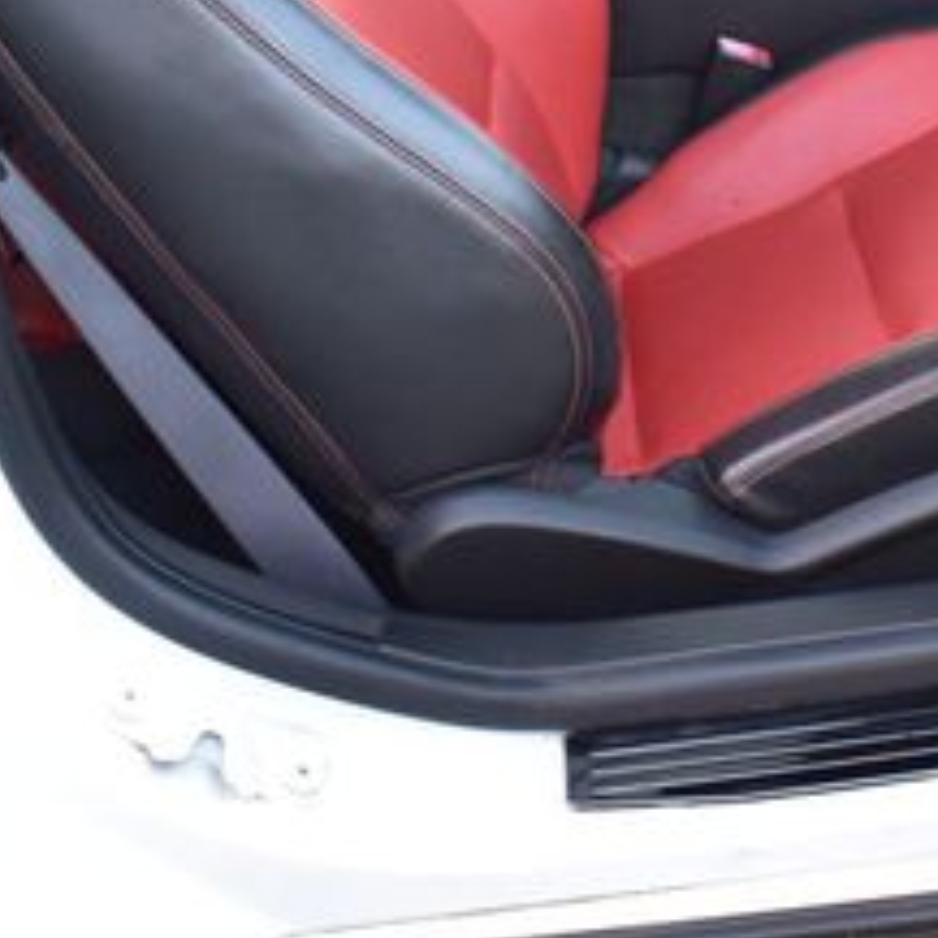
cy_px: 65
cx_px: 981
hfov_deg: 22.0
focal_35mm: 75
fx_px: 2299
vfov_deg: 22.4
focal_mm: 20
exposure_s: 1/15
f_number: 6.3
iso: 640
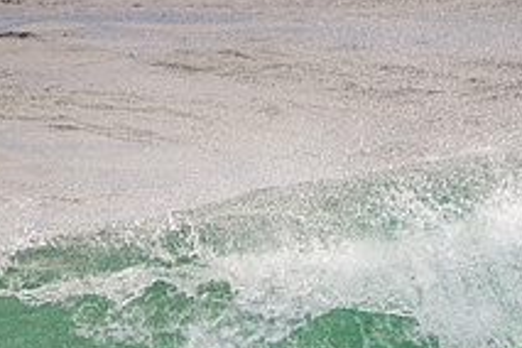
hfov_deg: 1.3
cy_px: 460
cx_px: 262
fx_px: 23706
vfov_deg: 0.8
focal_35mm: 1635
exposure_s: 1/800
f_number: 5.6
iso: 450
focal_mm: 400
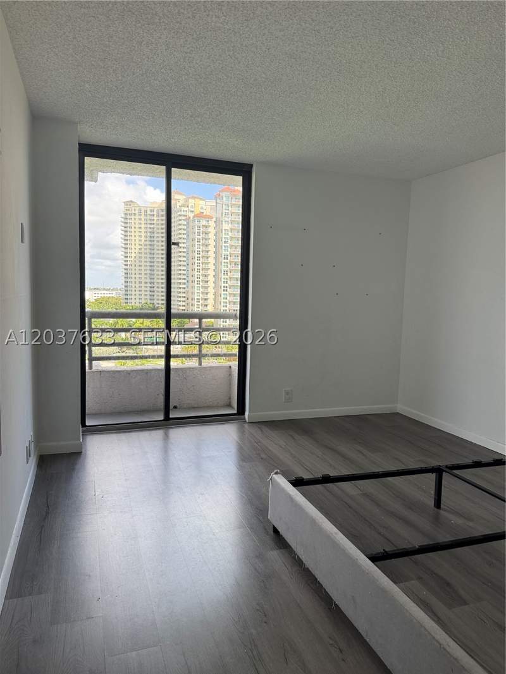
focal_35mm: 24
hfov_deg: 56.8
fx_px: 468
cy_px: 337
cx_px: 253
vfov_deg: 71.6
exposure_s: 1/230
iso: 64
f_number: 1.78
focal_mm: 6.76
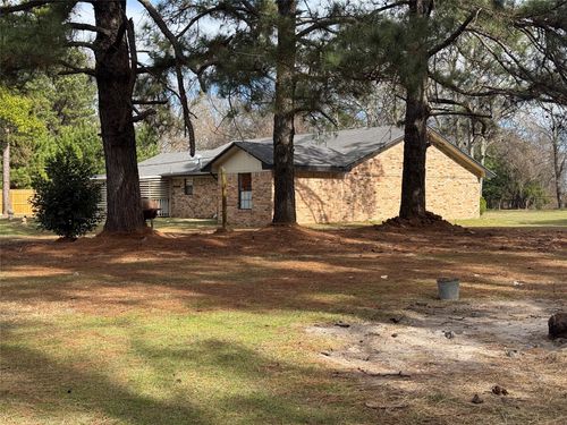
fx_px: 786
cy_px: 212
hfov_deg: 39.7
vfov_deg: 30.3
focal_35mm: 48
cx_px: 284
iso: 64
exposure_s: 1/1980
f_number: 1.78
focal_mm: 6.76
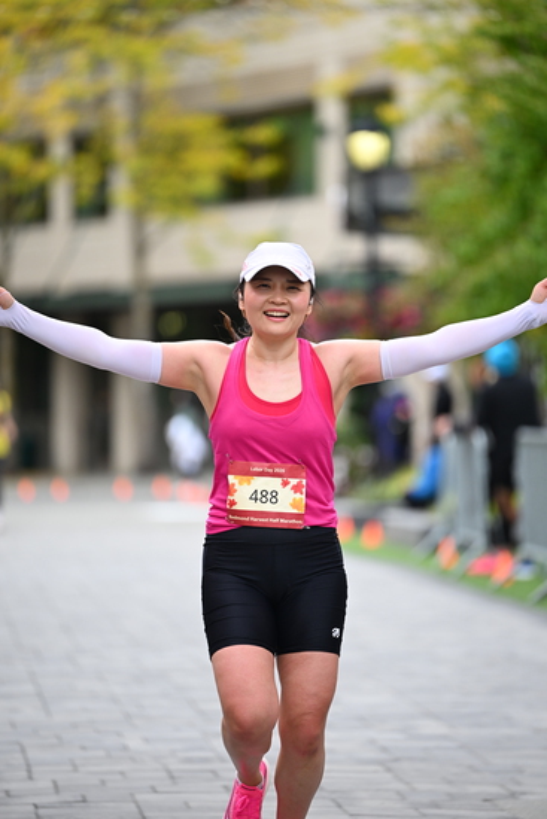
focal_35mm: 200
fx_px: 4555
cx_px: 274
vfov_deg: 10.3
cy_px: 410
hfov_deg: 6.9
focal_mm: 200
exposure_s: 1/2000
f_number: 2.8
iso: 640
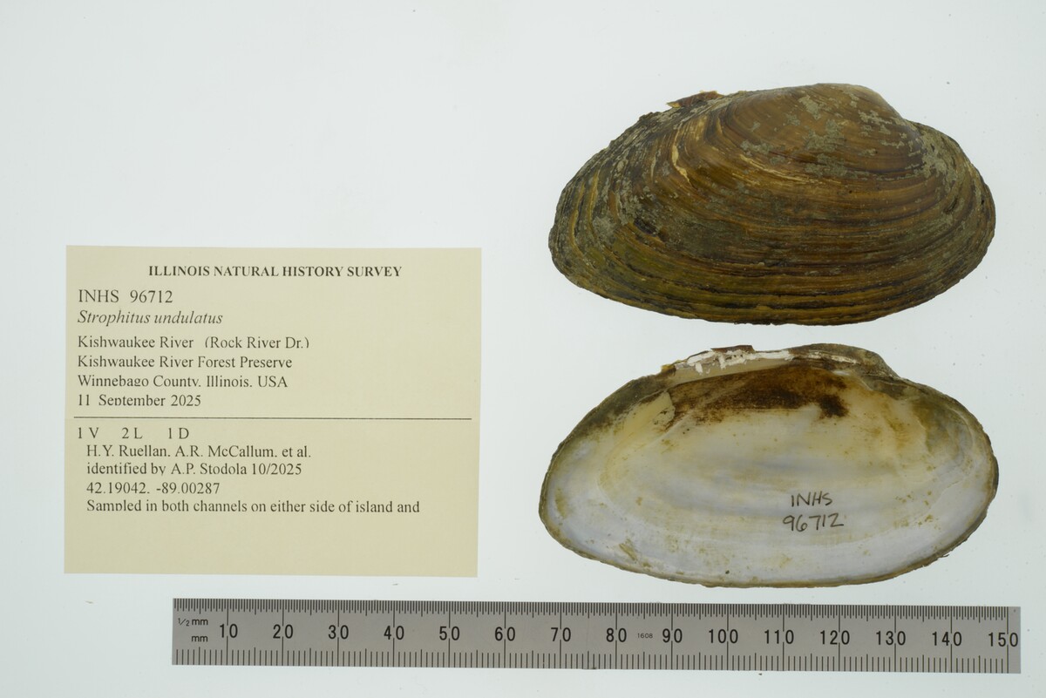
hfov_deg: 33.4
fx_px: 1744
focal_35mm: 60
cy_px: 349
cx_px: 523
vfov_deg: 22.6
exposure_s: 1/10
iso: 100
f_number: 32
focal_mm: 60
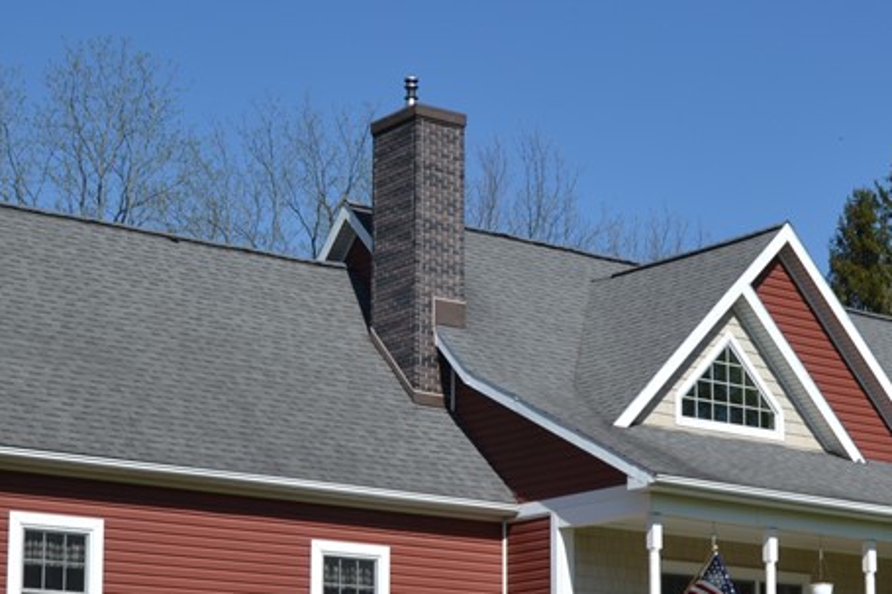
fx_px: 2130
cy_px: 541
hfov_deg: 23.6
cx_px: 561
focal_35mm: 86
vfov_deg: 15.7
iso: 100
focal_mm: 24
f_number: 8
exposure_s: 1/250
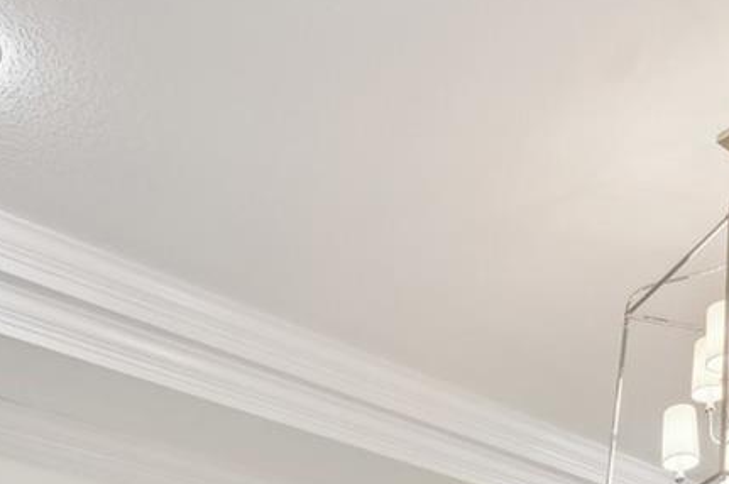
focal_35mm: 52
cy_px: 861
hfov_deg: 38.2
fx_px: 1051
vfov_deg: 19.6
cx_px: 367
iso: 400
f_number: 8
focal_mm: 14
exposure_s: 1/13
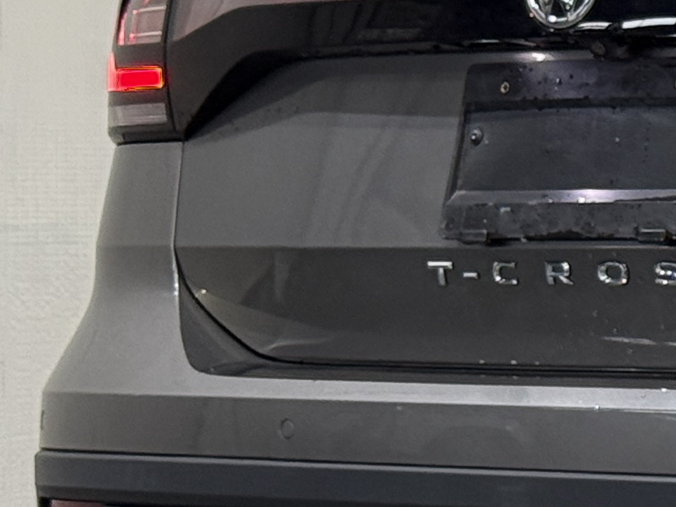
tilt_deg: -0.3
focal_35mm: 222
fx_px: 4335
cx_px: 1398
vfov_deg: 6.7
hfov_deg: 8.4
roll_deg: +0.4
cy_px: 195
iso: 125
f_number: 1.78
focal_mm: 6.76
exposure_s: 1/60
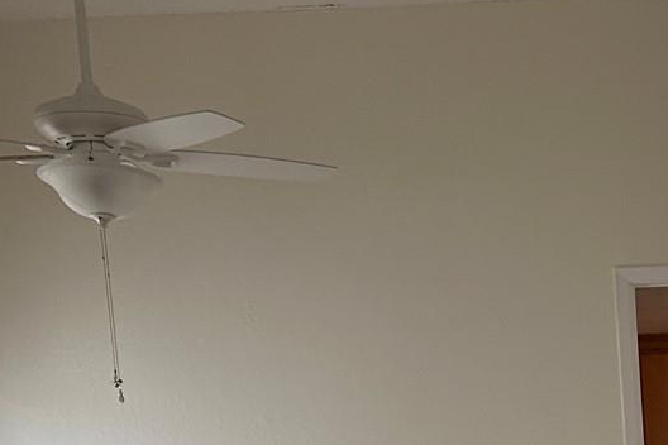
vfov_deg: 15.5
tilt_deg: -7.5
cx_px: 792
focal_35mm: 82
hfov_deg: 22.8
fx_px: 1521
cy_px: 651
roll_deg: +2.8
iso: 125
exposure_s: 1/71
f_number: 1.5
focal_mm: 5.7
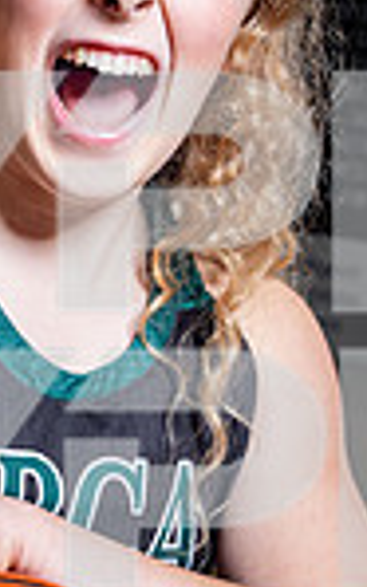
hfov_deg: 9.9
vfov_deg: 15.7
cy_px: 473
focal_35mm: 132
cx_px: 20
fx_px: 2114
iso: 100
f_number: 6.3
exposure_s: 1/250
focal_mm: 43
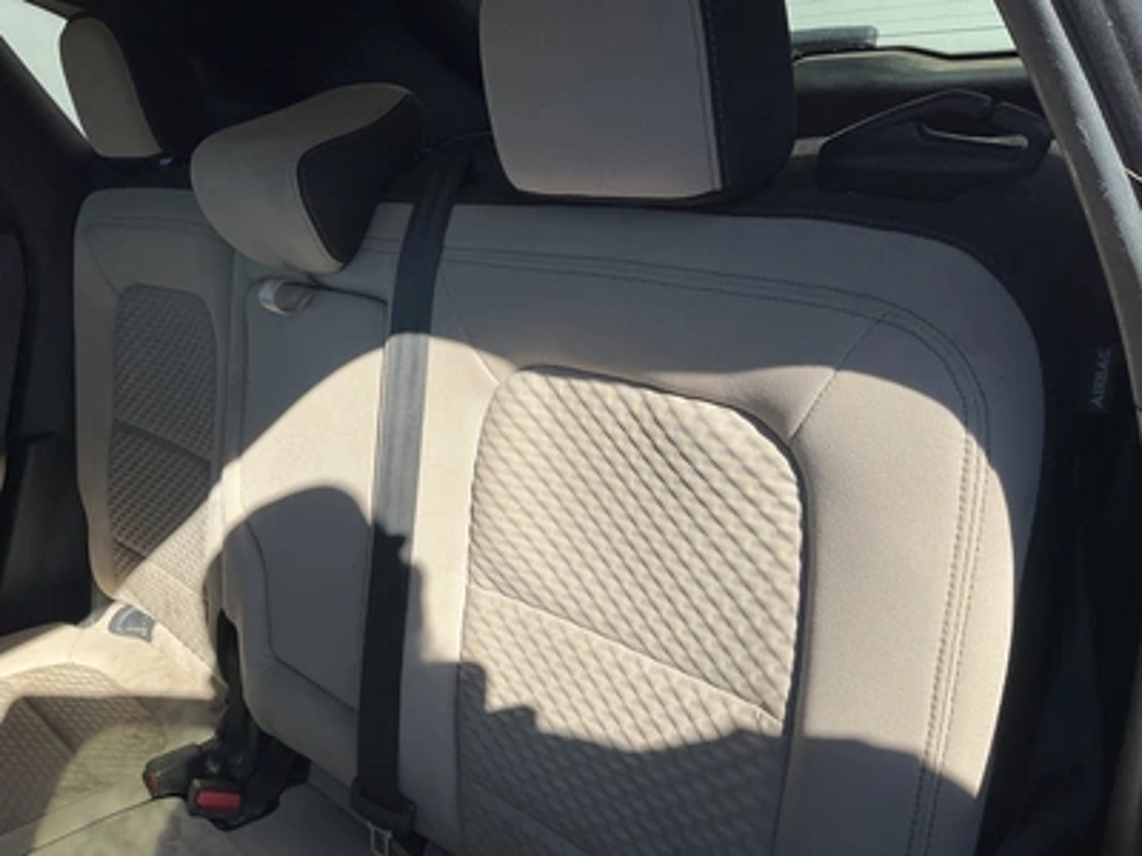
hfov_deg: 61.7
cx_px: 571
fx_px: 957
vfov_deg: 48.2
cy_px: 428
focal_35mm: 29
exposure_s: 1/883
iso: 25
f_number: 1.8
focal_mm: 3
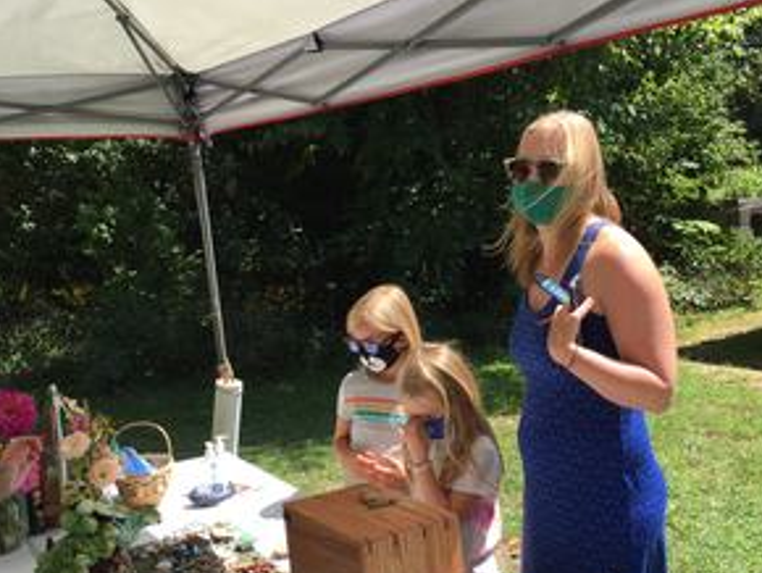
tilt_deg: -5.6
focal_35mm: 40
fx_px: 881
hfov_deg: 46.7
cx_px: 347
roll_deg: +2.1
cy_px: 329
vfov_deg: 35.9
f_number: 2.2
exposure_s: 1/842
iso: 32
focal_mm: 4.15
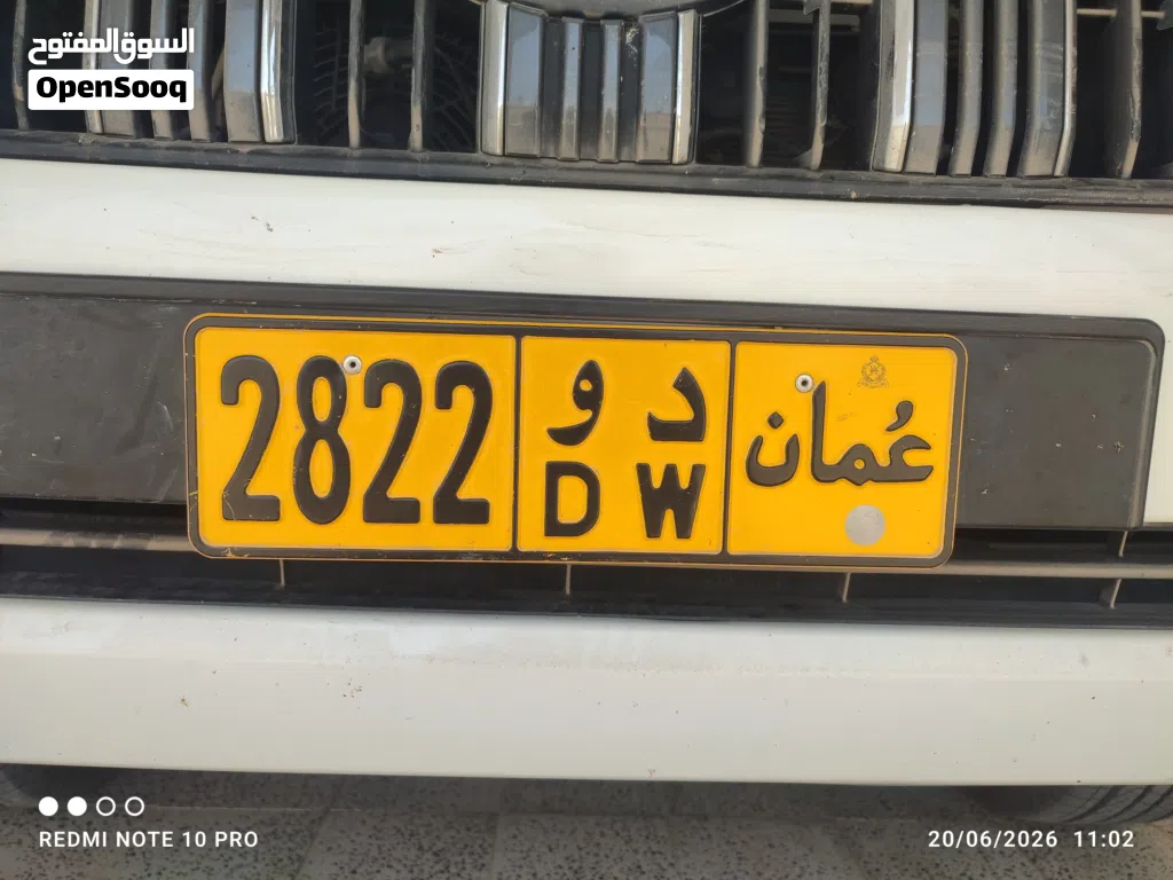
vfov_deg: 54.9
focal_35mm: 25
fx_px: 847
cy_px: 440
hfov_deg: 69.4
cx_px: 586
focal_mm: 6.04
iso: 50
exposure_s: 1/157
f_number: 1.9
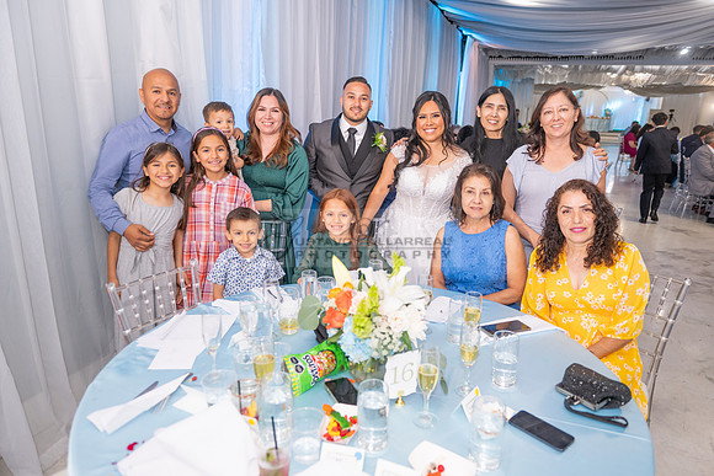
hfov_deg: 73.7
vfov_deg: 53.2
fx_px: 476
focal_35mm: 24
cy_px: 238
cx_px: 357
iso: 1000
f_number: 3.2
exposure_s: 1/160
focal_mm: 24
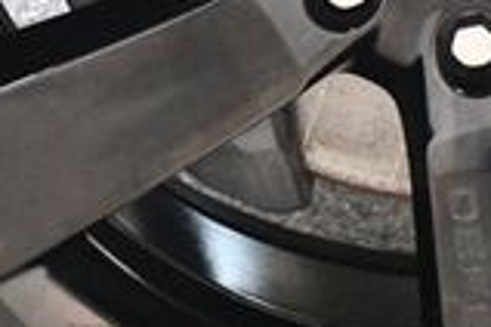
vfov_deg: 4.5
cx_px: 494
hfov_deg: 6.8
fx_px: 4119
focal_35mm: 302
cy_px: -62
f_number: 4.8
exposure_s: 1/60
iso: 11400
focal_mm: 50
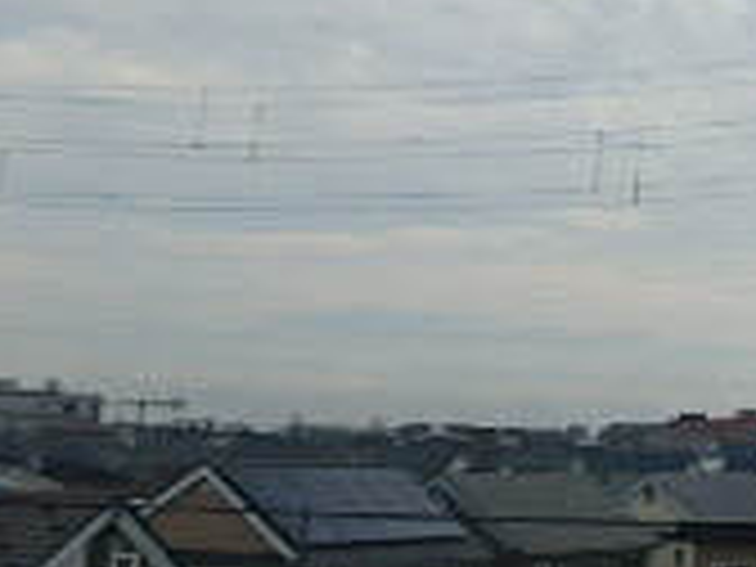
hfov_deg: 18.5
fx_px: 1747
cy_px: 158
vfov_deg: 18.3
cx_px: 1395
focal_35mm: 80
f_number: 6
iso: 125
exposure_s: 1/800
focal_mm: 3.7
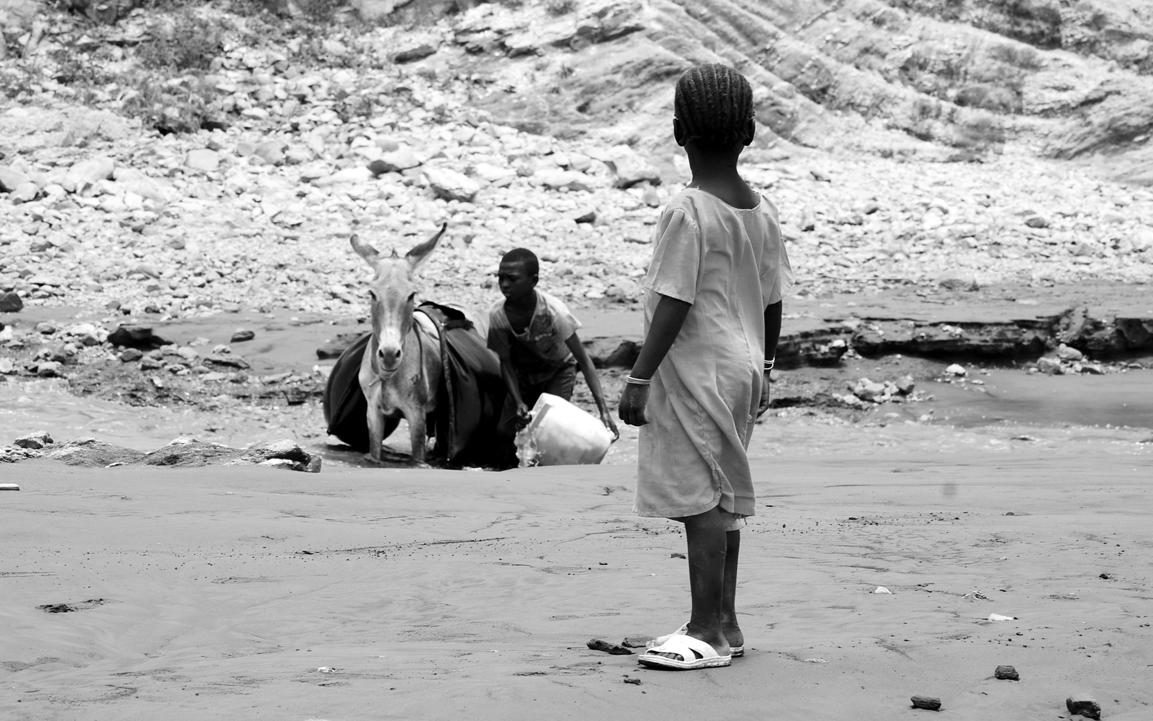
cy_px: 335
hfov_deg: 19.3
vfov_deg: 12.1
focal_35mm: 108
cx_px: 574
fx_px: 3393
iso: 100
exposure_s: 1/160
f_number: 9
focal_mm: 70
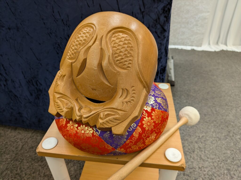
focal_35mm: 24
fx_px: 167
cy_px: 90
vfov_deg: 56.8
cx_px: 120
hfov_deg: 71.6
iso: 53
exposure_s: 1/24
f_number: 1.7
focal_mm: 4.53
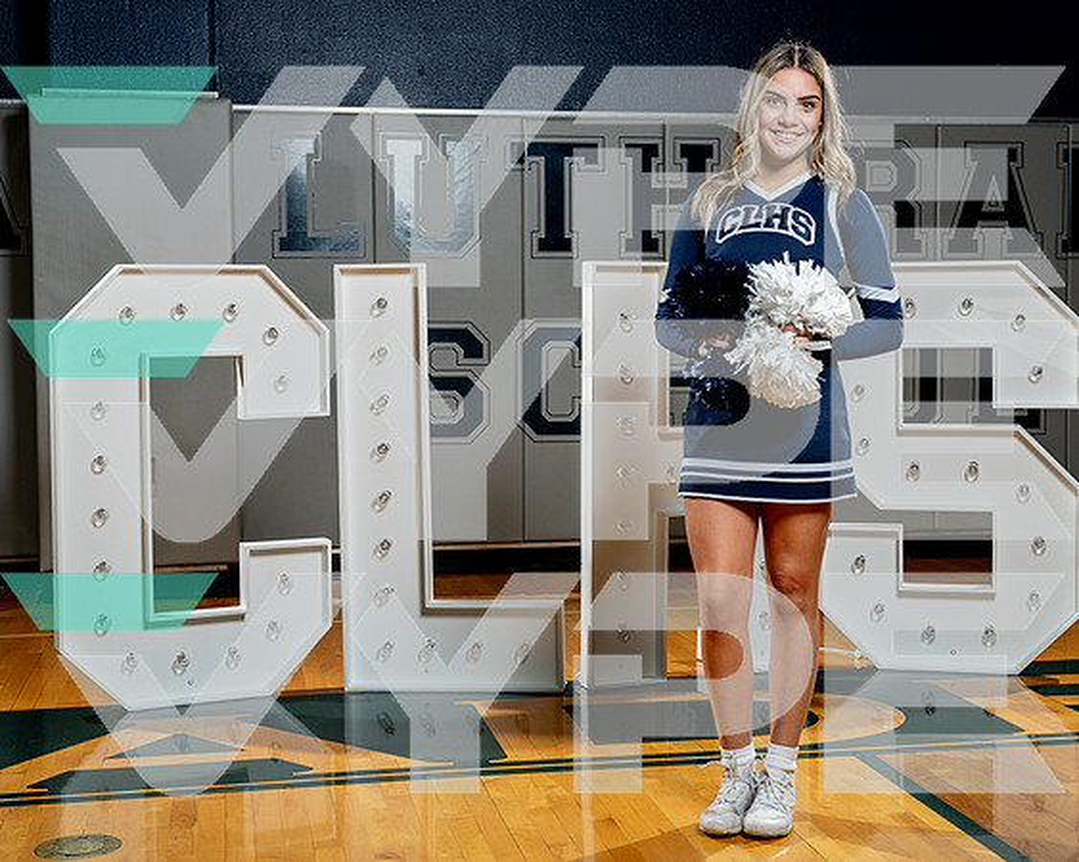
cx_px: 545
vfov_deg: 28.4
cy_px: 389
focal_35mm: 53
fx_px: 1702
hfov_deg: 35.2
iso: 250
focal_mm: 40
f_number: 5.6
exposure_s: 1/250
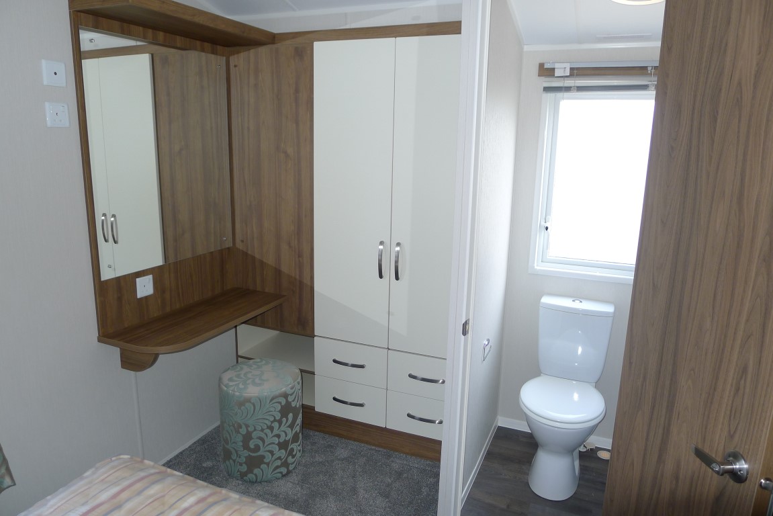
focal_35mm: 24
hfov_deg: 73.7
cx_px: 386
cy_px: 258
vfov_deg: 53.2
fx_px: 515
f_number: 2
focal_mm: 5.1
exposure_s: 1/80
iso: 100
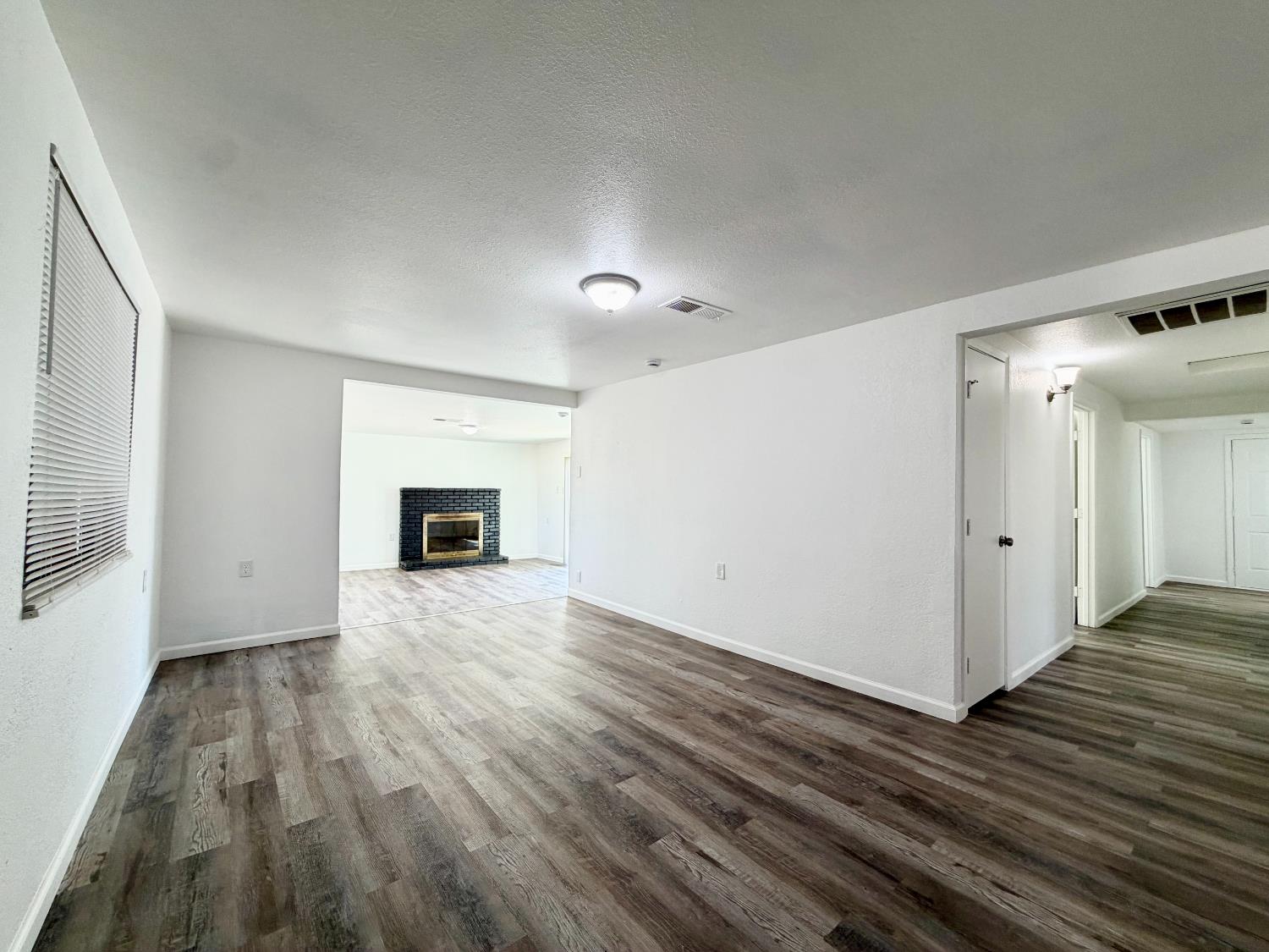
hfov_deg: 102.1
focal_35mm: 14
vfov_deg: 85.7
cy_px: 476
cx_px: 634
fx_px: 513
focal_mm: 2.22
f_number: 2.2
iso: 160
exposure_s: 1/120
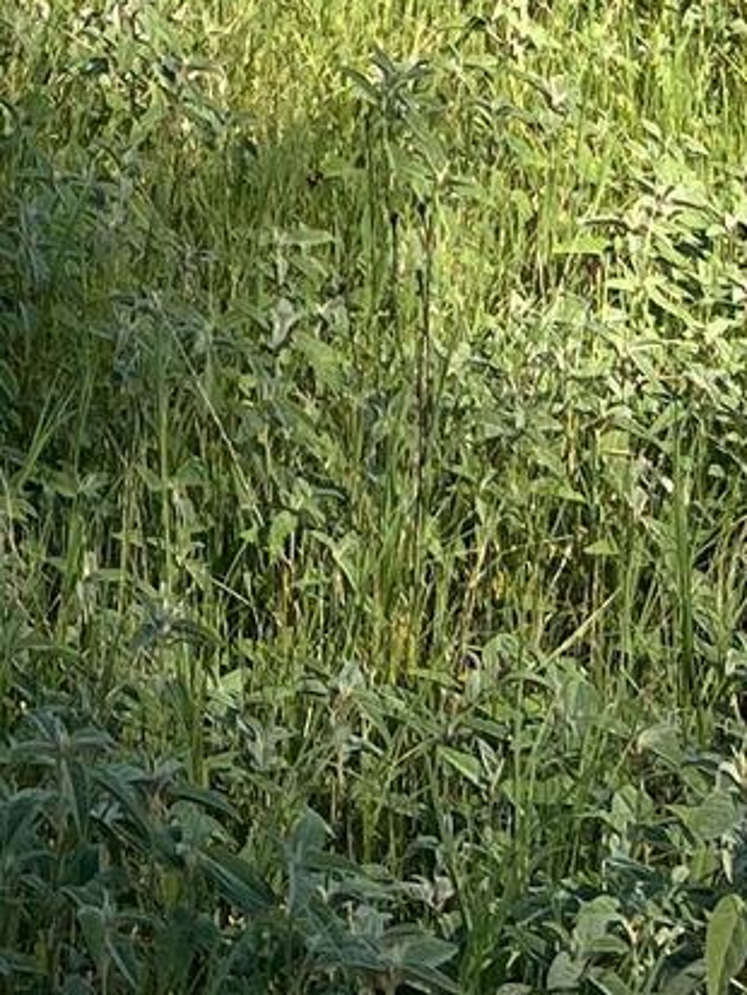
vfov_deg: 11.2
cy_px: -1472
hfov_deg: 10.2
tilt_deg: +7.1
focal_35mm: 145
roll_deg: +2.7
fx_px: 4170
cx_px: 229
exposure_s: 1/3571
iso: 50
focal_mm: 5.7
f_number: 1.5
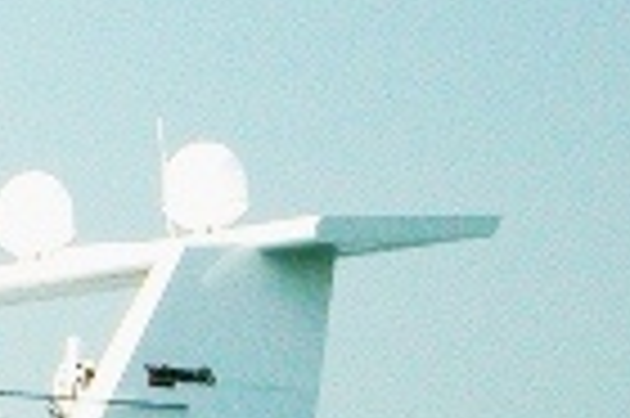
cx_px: -1390
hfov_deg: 7.4
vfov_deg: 5.7
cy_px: 420
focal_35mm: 241
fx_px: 4213
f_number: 9
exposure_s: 1/320
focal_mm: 22
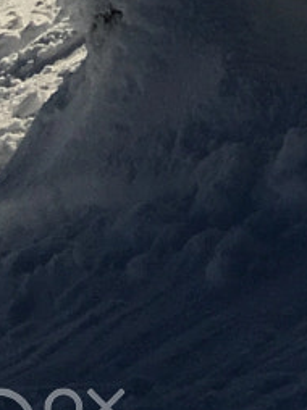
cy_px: -654
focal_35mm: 183
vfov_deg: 9.4
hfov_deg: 7.6
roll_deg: +0.3
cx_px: 693
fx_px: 2168
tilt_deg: -15.4
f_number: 2.2
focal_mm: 4.15
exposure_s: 1/5917
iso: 25
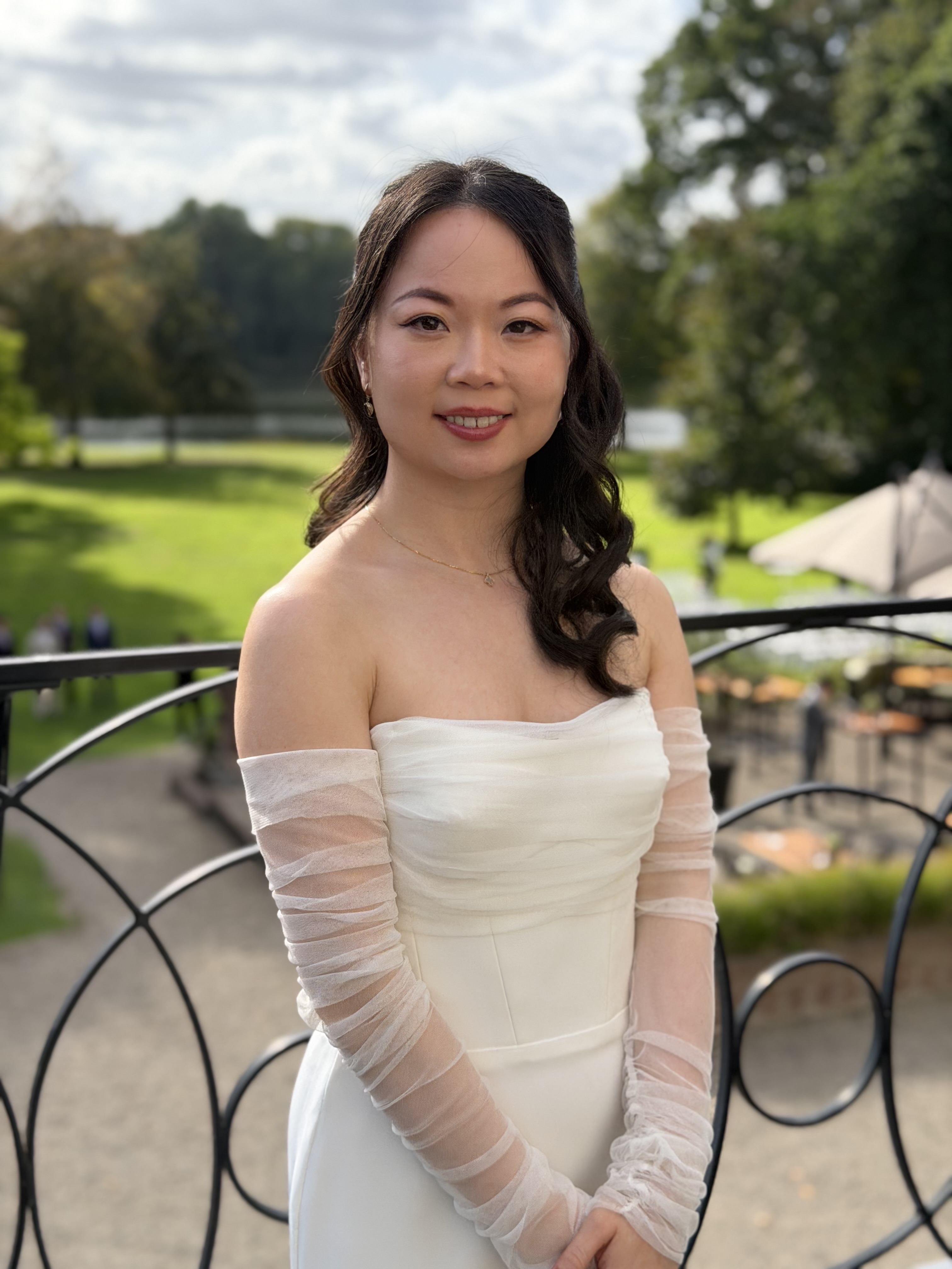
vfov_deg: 39.7
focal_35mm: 48
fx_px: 1760
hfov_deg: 30.3
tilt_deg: -8.1
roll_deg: -2.5
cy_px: 634
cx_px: 476
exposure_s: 1/3096
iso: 100
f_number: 1.78
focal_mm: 6.76
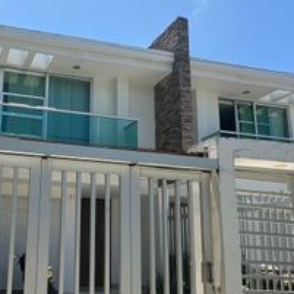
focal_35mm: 41
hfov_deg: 39.1
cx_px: 53
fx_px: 394
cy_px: 162
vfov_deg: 40.9
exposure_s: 1/1490
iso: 40
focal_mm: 2.22
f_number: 2.2
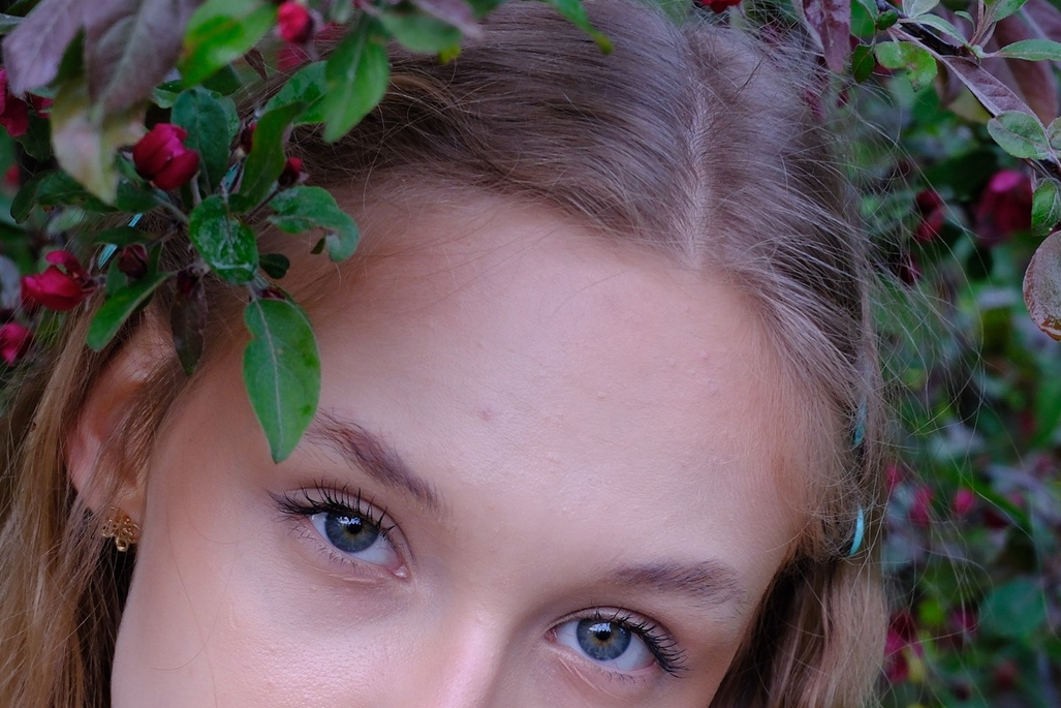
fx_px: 5512
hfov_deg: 11.0
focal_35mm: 187
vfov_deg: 7.3
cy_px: 738
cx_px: 413
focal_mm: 50
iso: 320
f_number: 4.8
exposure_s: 1/50
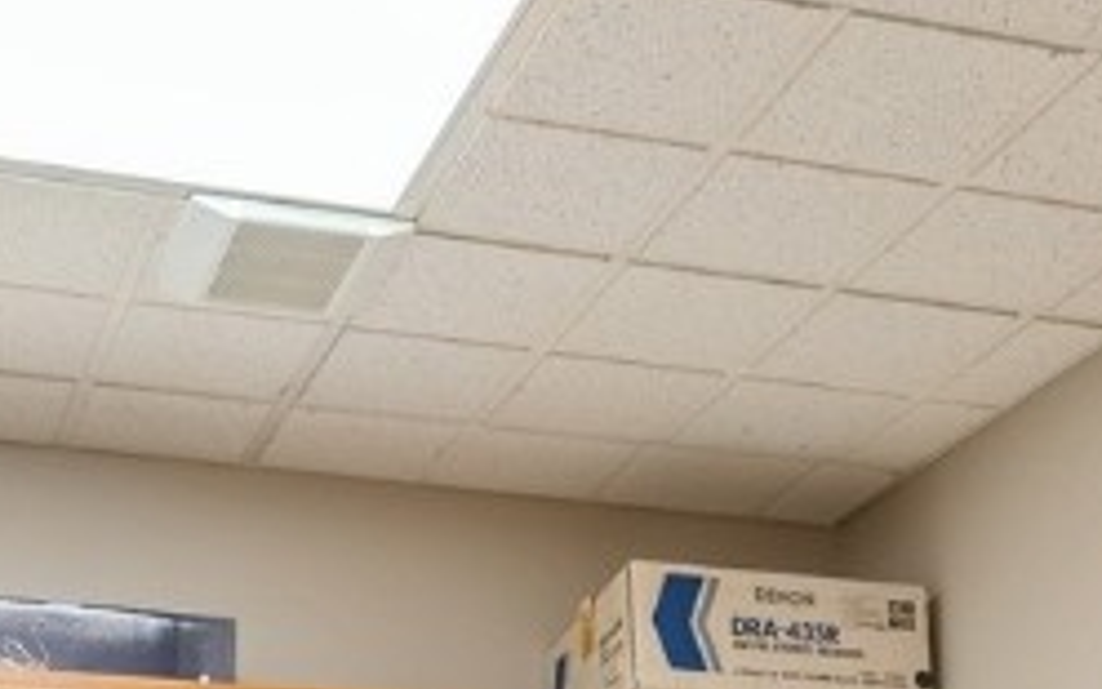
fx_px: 2203
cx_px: 382
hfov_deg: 27.9
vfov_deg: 14.9
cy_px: 1329
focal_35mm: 73
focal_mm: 15.5
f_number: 8
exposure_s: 1/5
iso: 200
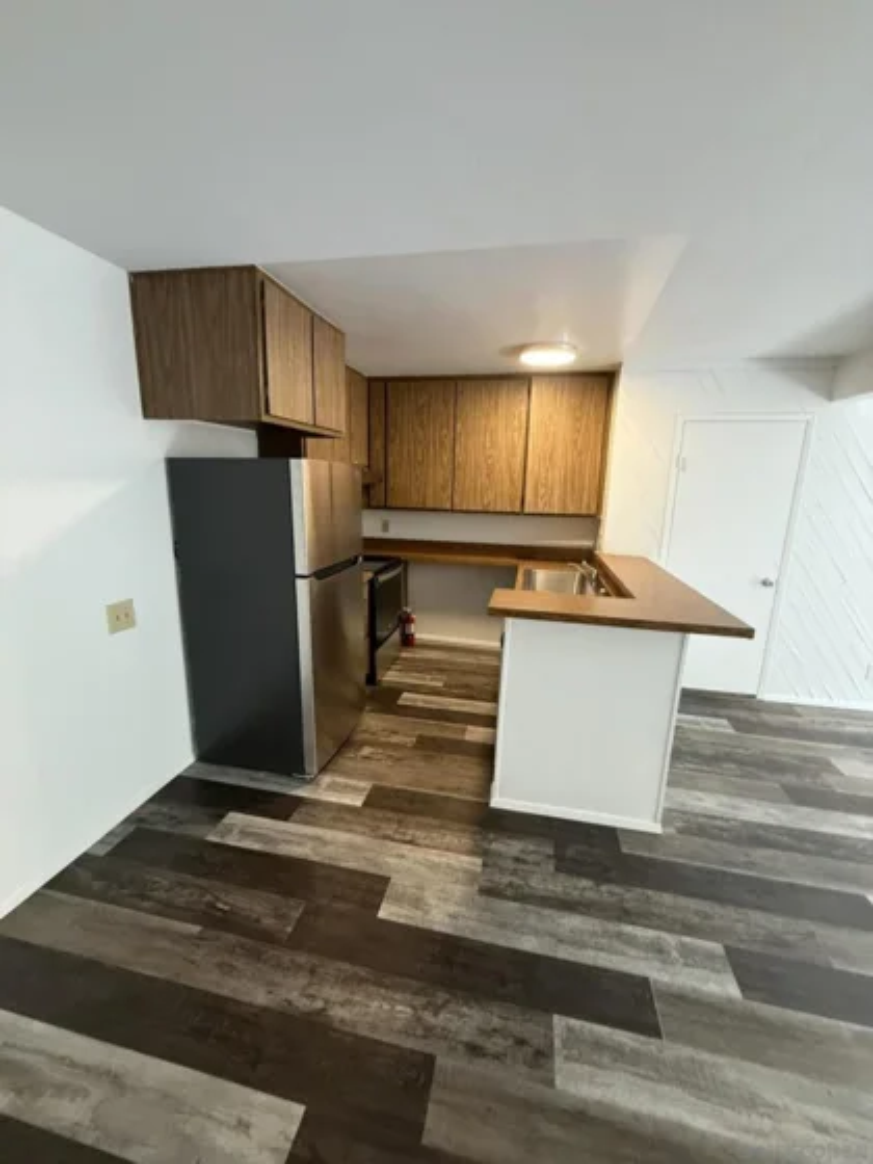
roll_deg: -3.7
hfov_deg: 85.7
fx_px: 471
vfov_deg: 102.1
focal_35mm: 14
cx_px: 436
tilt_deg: -10.3
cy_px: 582
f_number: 2.2
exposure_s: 1/60
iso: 500
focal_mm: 2.22
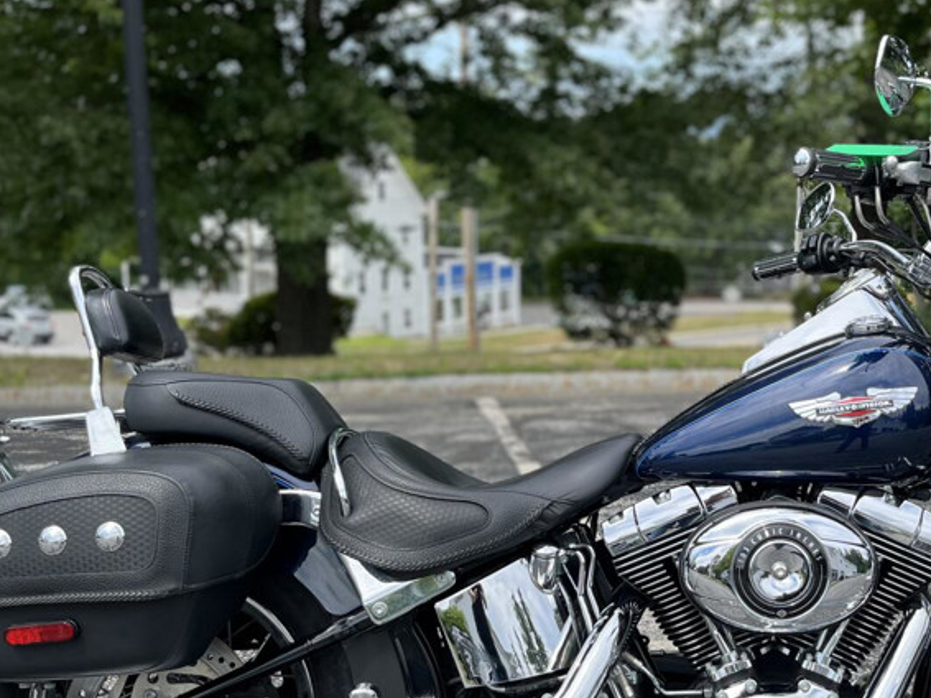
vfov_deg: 29.5
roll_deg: -0.4
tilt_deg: -12.0
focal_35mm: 49
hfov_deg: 37.9
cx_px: 702
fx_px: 1317
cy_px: 440
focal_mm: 5.1
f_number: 1.6
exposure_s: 1/1212
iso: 50
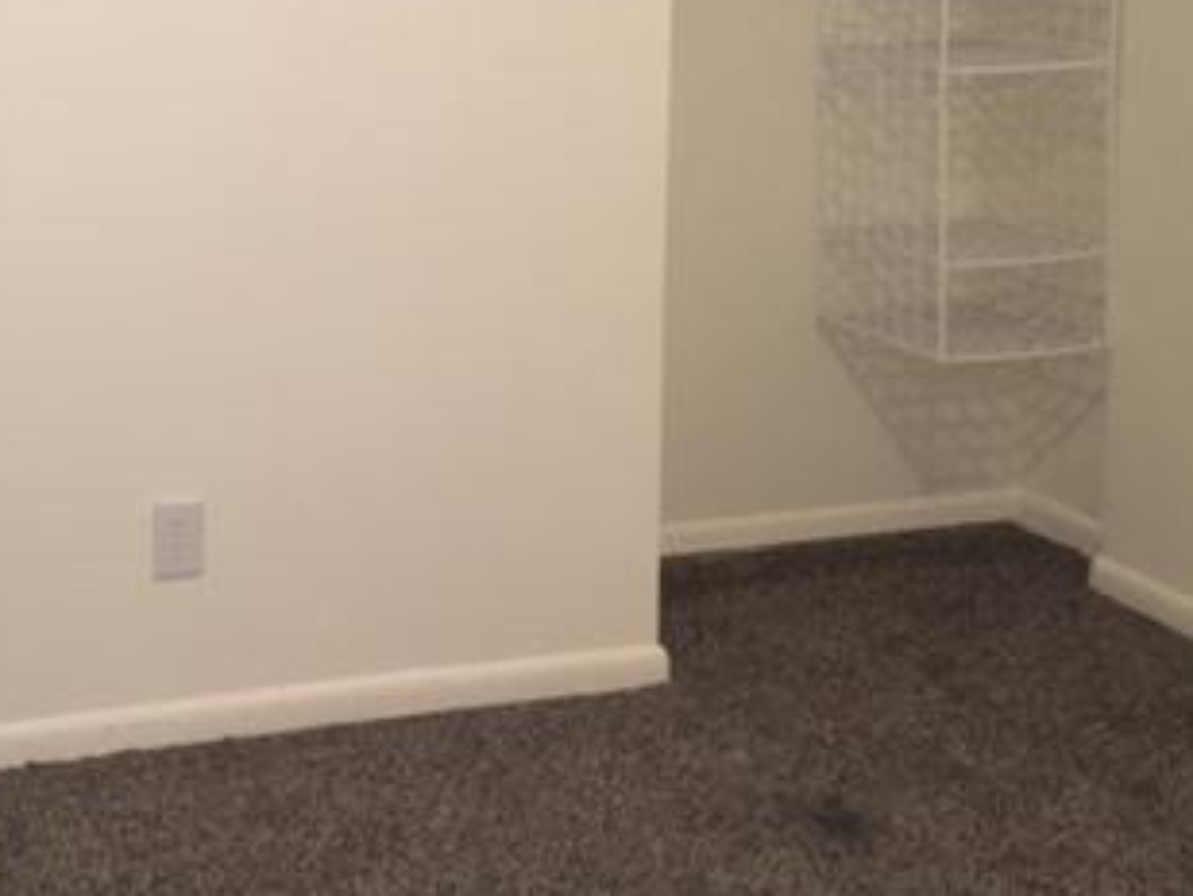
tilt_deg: -7.8
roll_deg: +0.7
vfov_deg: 23.7
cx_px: 131
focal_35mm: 60
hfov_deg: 30.8
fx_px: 2069
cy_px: 70
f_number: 2.2
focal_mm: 4.15
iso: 125
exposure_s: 1/20
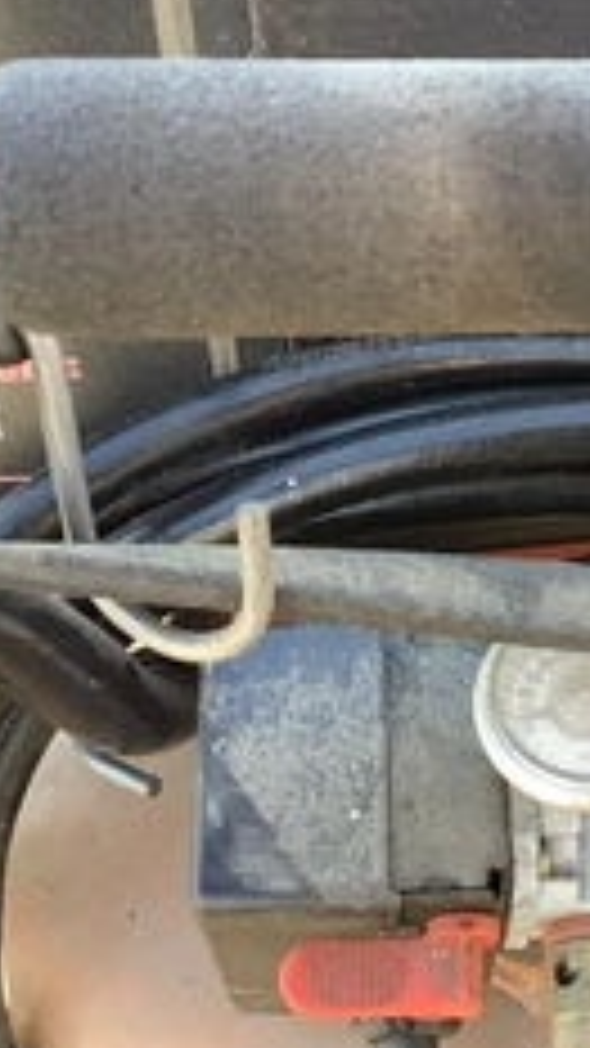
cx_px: 558
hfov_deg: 20.2
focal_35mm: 58
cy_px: 495
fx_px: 1614
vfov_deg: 36.0
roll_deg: -0.5
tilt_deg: -35.9
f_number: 2.4
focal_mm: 3.3
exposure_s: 1/120
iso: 80
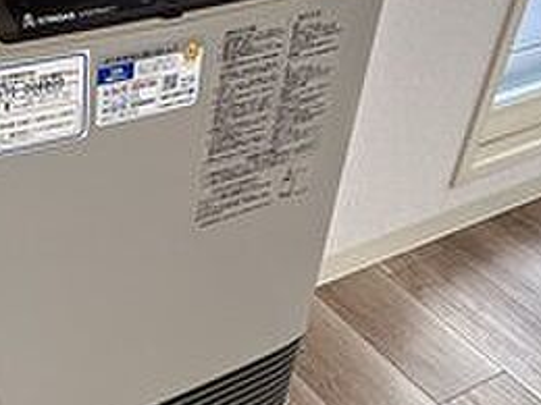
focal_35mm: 60
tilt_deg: -34.4
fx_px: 938
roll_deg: -5.1
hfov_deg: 31.4
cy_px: 174
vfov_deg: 24.4
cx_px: 114
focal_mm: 5.1
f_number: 1.6
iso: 100
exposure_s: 1/100
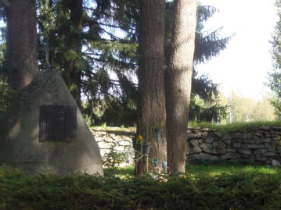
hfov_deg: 23.8
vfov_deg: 17.9
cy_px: 148
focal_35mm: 82
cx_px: 177
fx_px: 665
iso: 64
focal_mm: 6.5
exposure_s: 1/125
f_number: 3.4
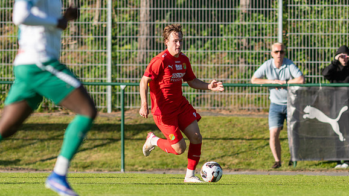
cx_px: 174
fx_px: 5968
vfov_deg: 1.9
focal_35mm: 645
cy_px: 93
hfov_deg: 3.3
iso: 140
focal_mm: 300
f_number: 3.2
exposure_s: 1/1600
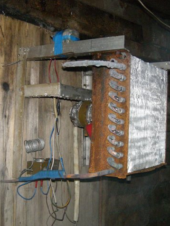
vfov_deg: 37.5
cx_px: 73
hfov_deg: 28.5
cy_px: 113
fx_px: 334
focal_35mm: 51
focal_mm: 7.9
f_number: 2.8
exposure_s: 1/60
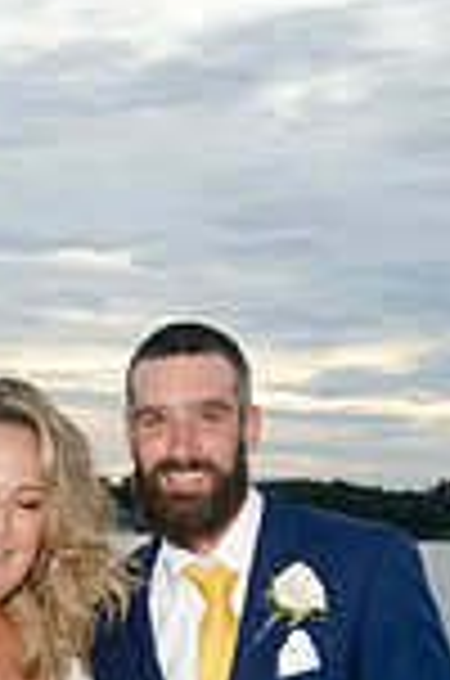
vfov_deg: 17.8
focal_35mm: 107
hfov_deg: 12.7
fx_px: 2015
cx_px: 117
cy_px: 914
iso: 200
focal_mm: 24
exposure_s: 1/100
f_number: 5.6
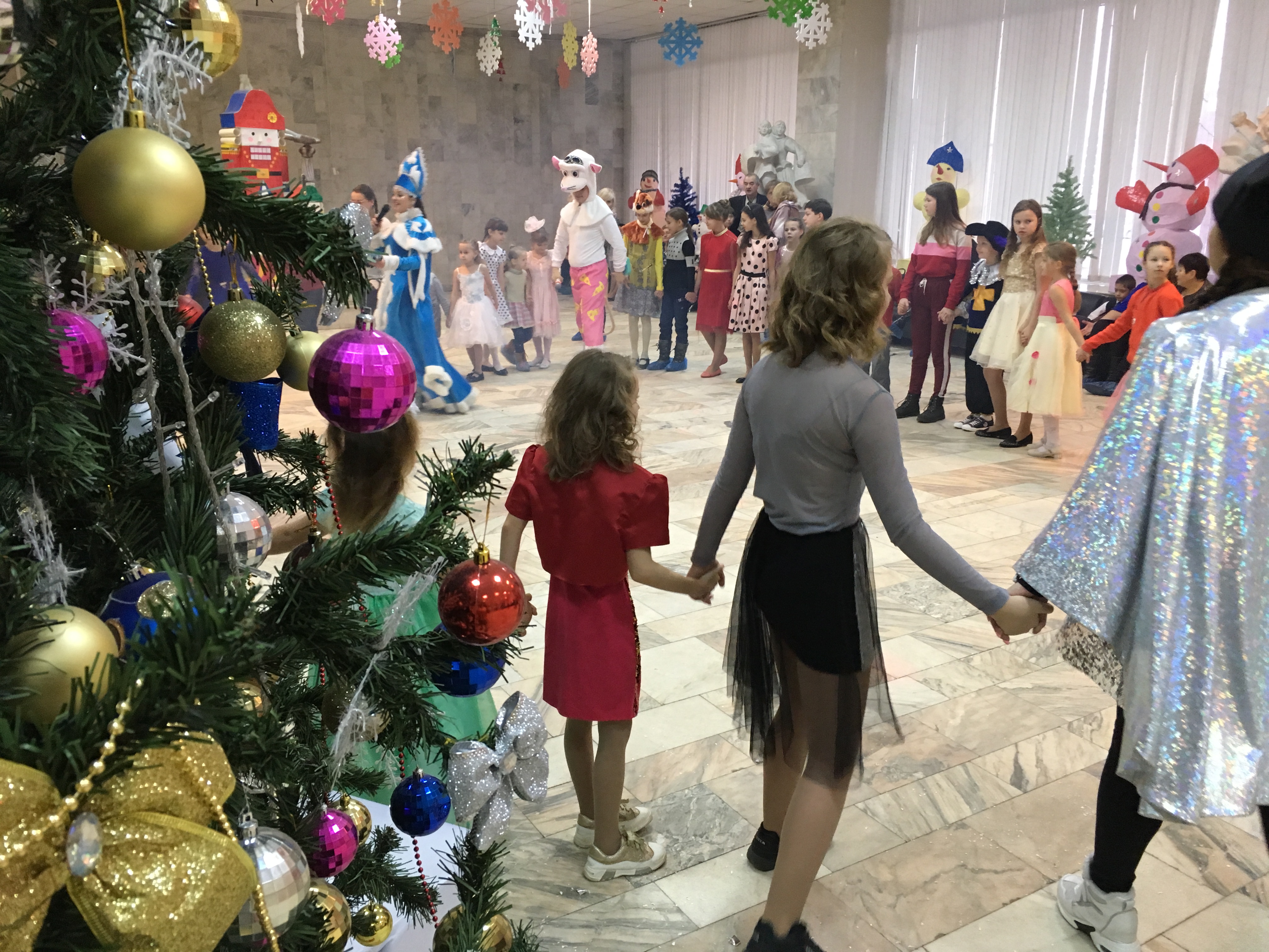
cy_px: 476
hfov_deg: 61.7
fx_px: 1063
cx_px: 634
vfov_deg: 48.2
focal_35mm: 29
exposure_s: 1/33
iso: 160
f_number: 2.2
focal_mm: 4.15
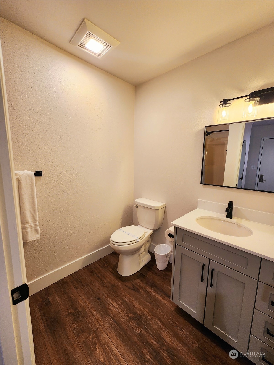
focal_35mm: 13
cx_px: 137
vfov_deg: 106.2
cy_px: 182
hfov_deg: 89.9
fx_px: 137
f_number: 2.2
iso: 125
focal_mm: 2.2
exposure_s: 1/60.2
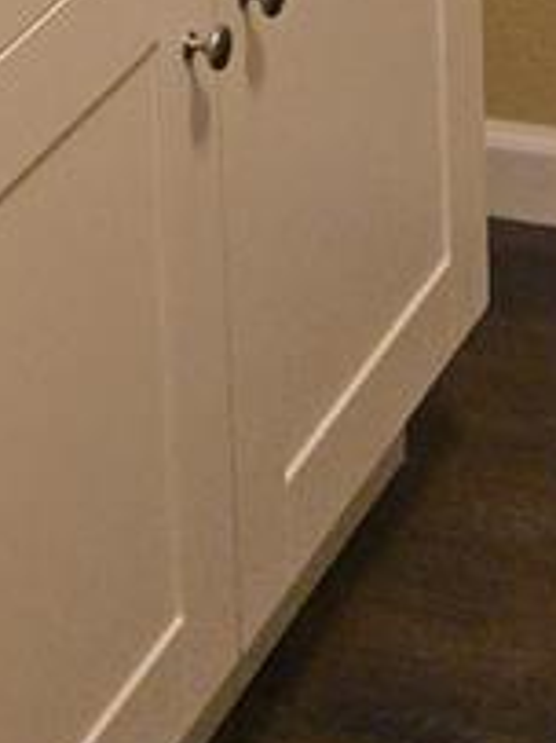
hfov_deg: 8.7
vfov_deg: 10.8
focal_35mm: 170
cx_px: 613
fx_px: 3645
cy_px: -619
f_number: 1.8
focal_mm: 5.4
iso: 200
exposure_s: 1/120
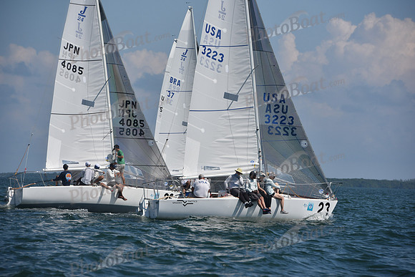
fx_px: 2306
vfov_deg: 6.9
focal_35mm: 200
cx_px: 208
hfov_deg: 10.3
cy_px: 138
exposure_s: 1/1000
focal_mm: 200
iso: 250
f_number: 7.1
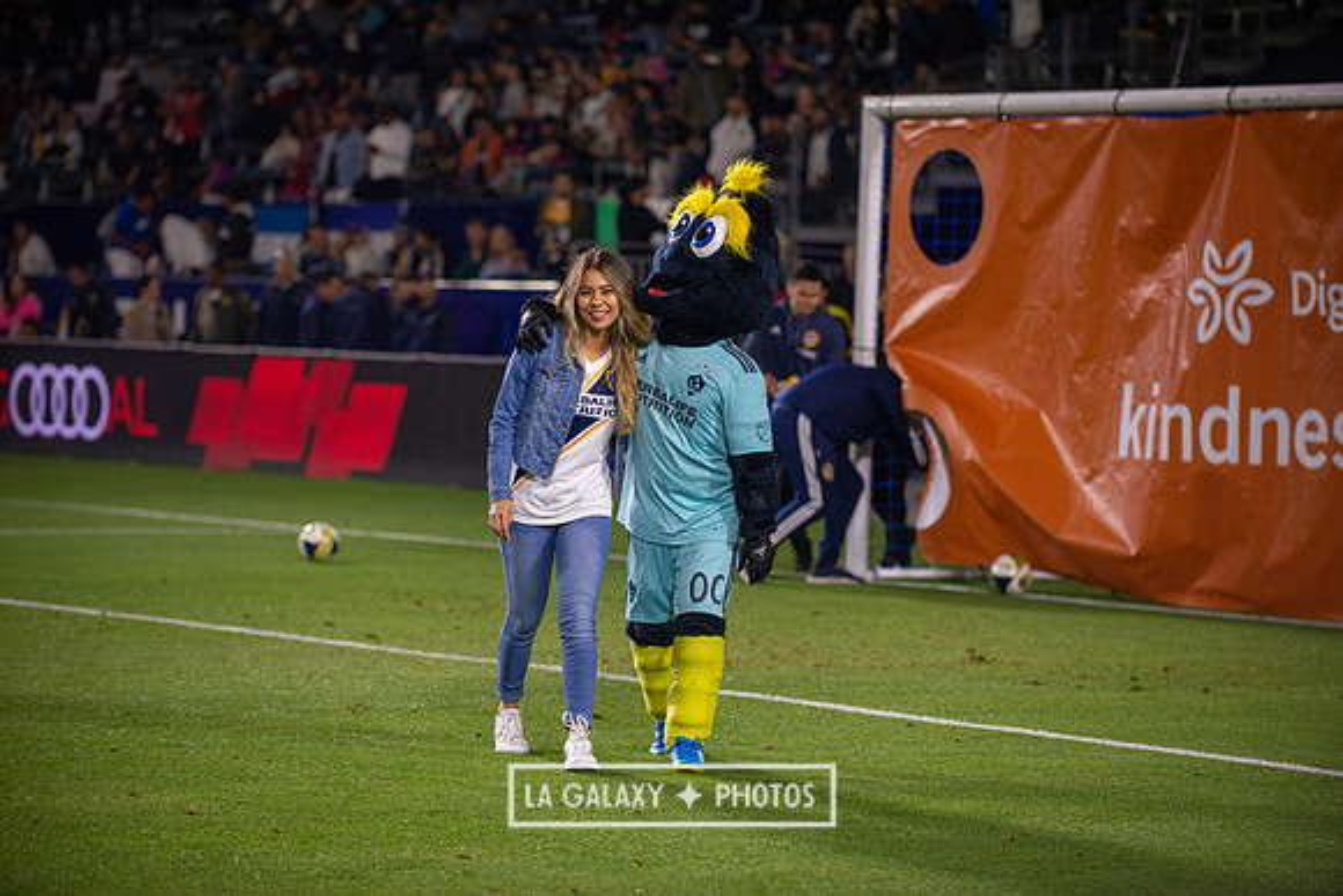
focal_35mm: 135
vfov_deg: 10.2
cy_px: 448
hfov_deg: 15.2
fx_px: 5037
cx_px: 672
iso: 1600
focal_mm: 135
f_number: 2.8
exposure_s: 1/2500
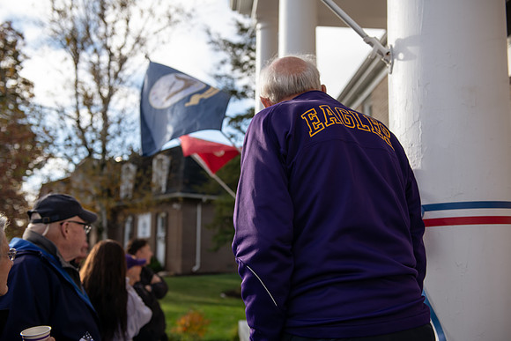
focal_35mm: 42
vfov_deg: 31.9
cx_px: 256
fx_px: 596
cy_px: 170
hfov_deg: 46.4
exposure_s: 1/400
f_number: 3.5
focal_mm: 42
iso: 100
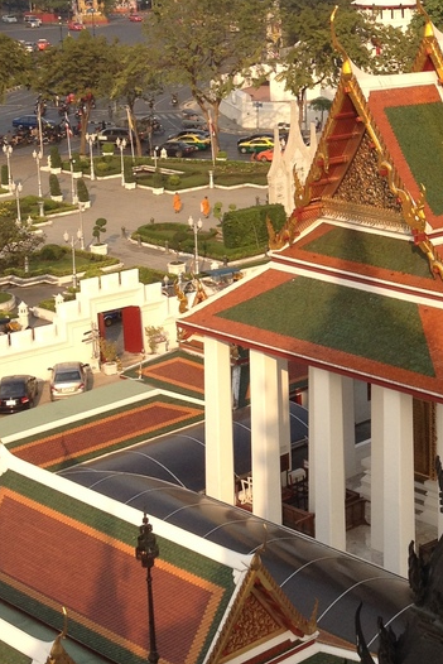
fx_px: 1531
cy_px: 178
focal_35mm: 83
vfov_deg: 24.2
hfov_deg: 16.0
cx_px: 487
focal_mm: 4.28
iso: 64
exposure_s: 1/863
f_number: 2.4
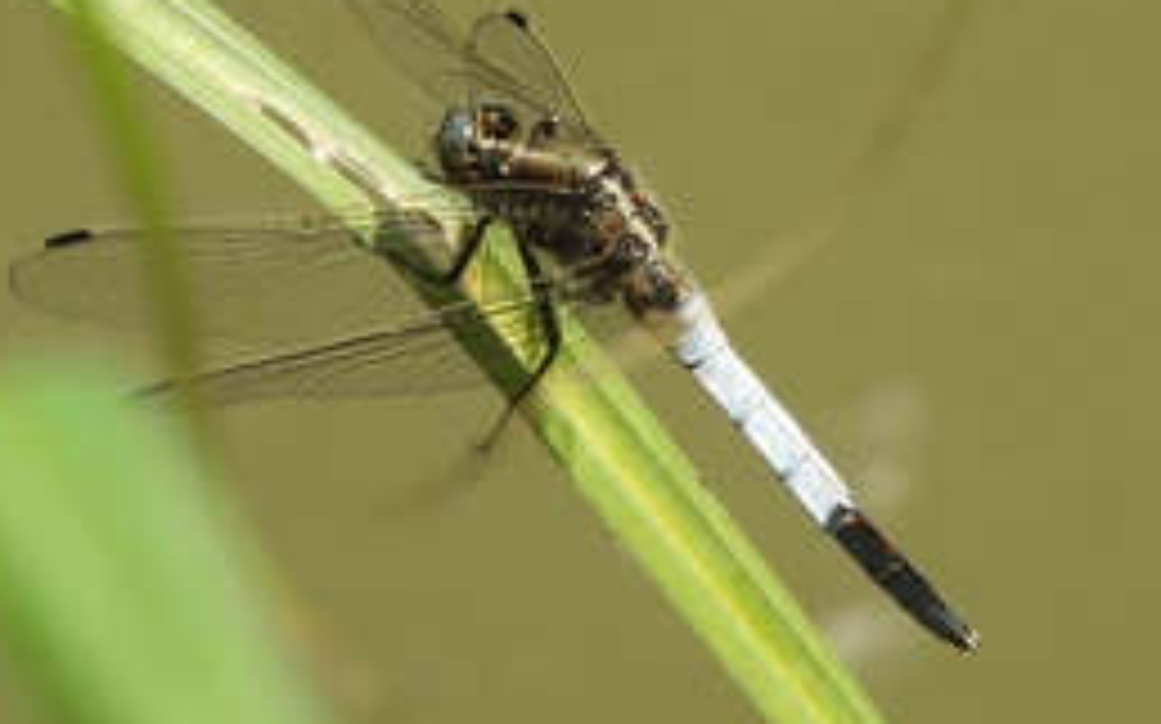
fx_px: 45733
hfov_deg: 1.5
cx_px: 693
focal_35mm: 1446
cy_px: 229
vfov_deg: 0.9
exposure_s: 1/320
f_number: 6.3
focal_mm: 98.1
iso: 100
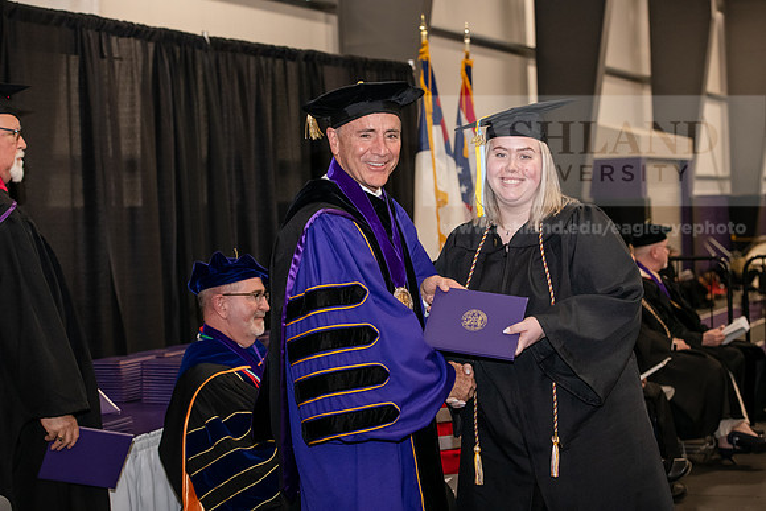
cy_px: 256
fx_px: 1490
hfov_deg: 28.8
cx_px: 383
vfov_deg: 19.5
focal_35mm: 70
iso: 2500
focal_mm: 70
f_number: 5
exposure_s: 1/200
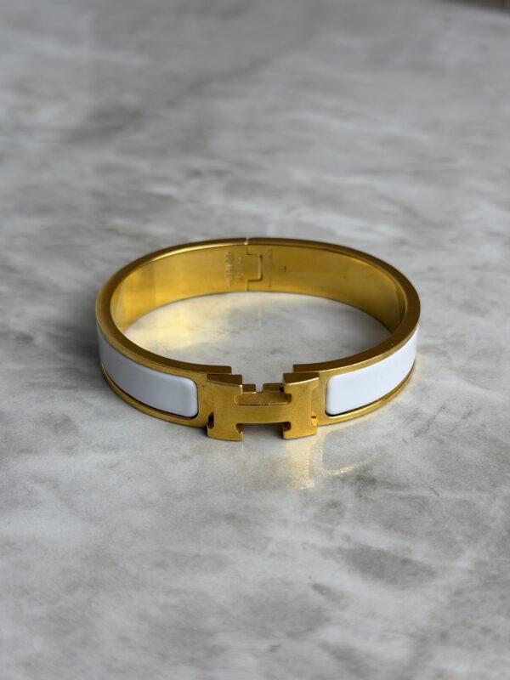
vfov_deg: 39.7
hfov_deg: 30.3
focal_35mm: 48
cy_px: 340
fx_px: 943
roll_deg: -0.1
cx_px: 255
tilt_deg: -33.3
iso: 50
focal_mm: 6.76
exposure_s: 1/216
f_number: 1.78
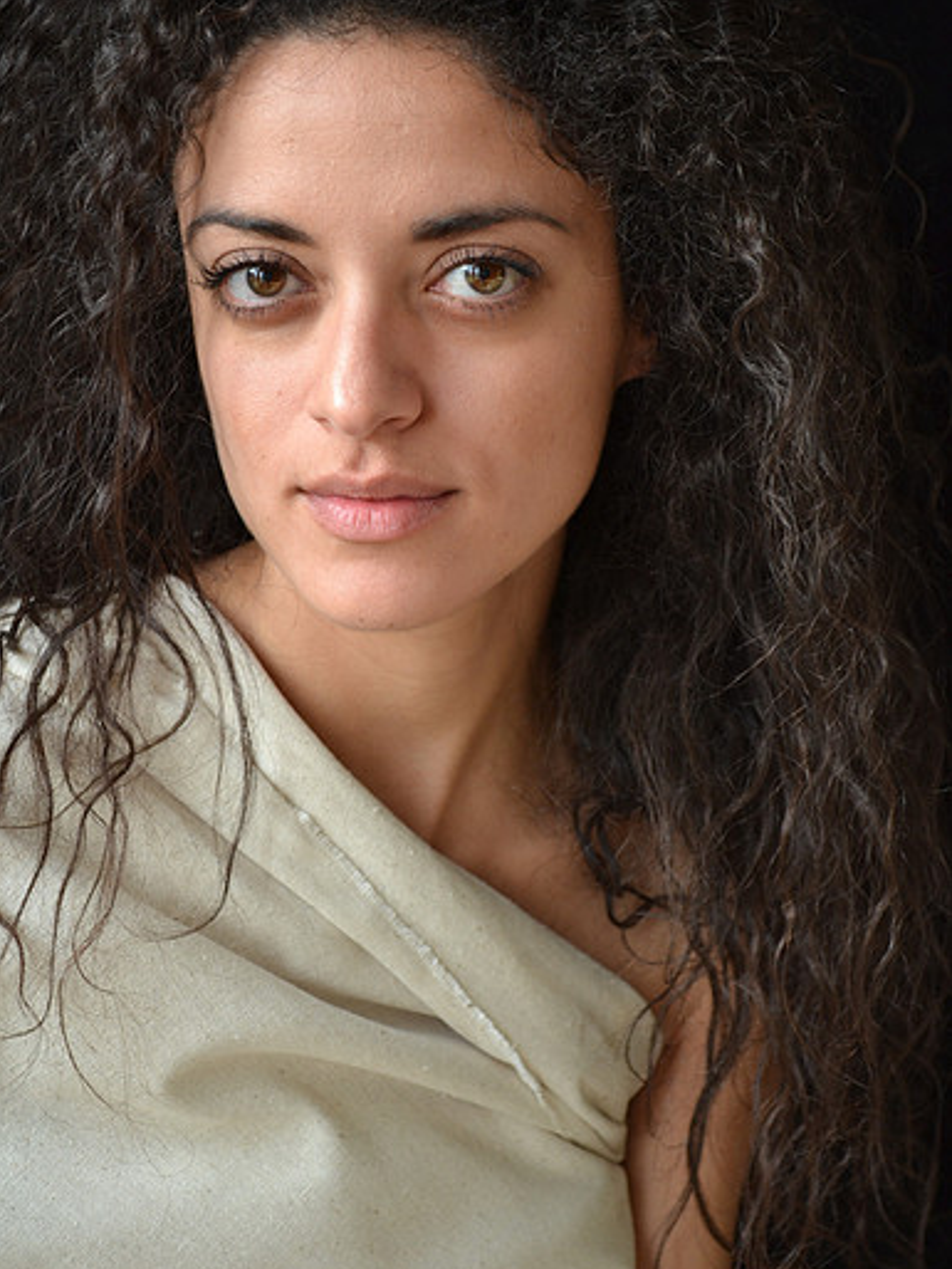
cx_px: 476
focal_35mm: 75
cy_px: 673
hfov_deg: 19.6
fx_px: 2749
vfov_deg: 26.0
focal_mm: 46
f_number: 5.3
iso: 400
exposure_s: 1/30
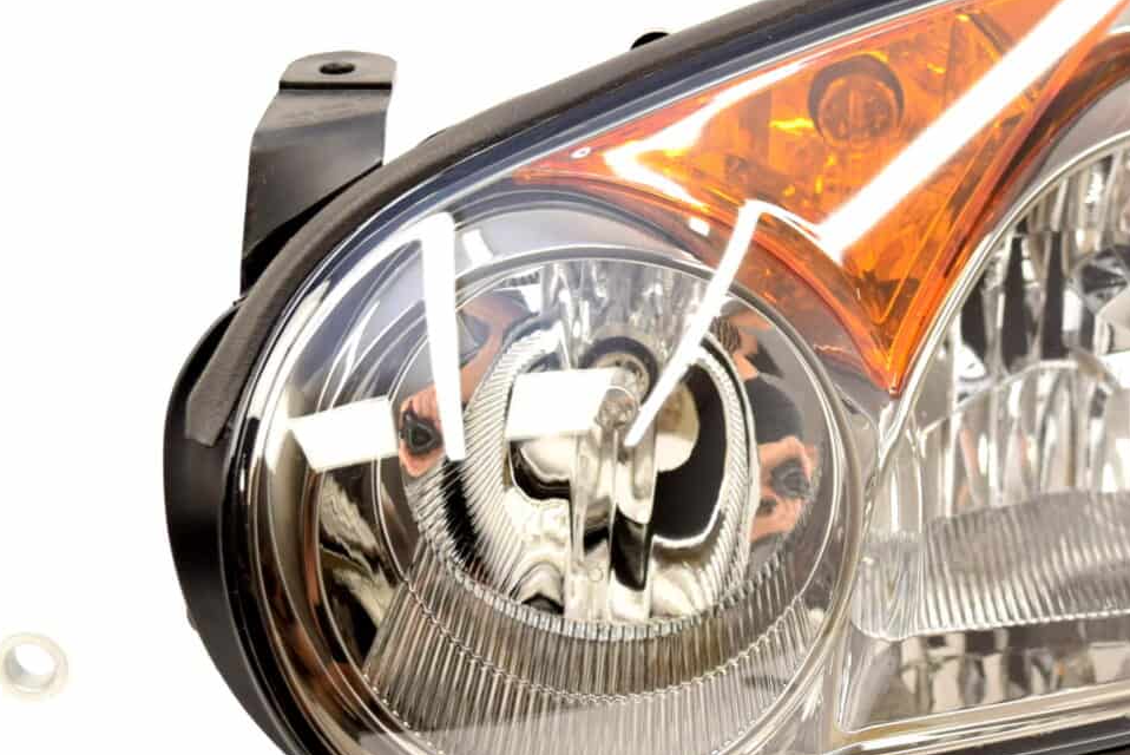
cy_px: 350
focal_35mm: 93
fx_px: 2923
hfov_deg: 21.7
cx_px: 834
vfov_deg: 14.7
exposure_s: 1/125
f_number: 5.6
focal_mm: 29
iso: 400
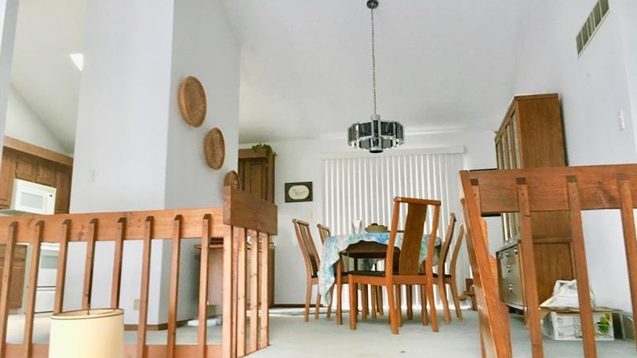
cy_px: 169
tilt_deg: +10.8
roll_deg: +1.3
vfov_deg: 36.6
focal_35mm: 32
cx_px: 320
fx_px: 540
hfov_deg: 61.0
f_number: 2.2
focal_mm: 4.15
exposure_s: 1/30
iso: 100
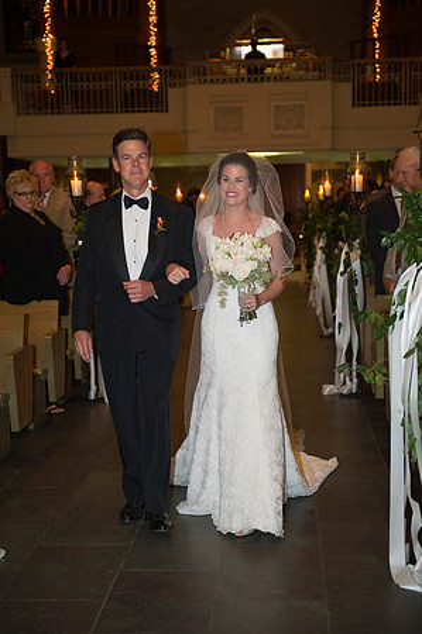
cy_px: 317
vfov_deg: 34.5
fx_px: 1022
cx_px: 211
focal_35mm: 58
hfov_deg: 23.3
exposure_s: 1/100
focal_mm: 58
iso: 1600
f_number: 2.8
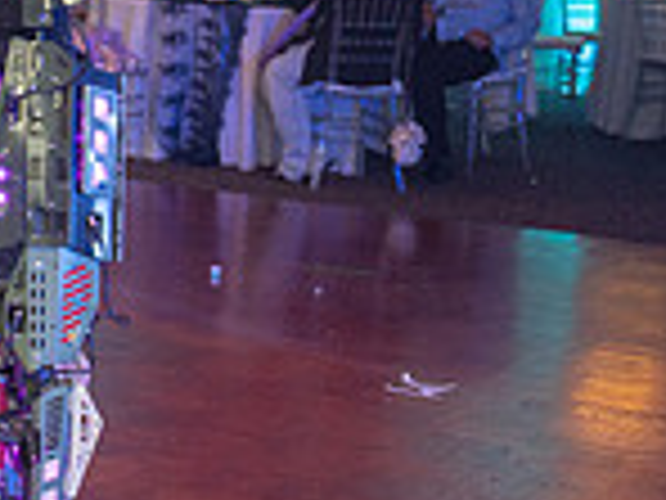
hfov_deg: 14.4
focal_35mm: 119
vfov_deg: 12.4
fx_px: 2290
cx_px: -572
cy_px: 47
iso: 1250
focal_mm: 31.5
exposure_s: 1/200
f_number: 2.8
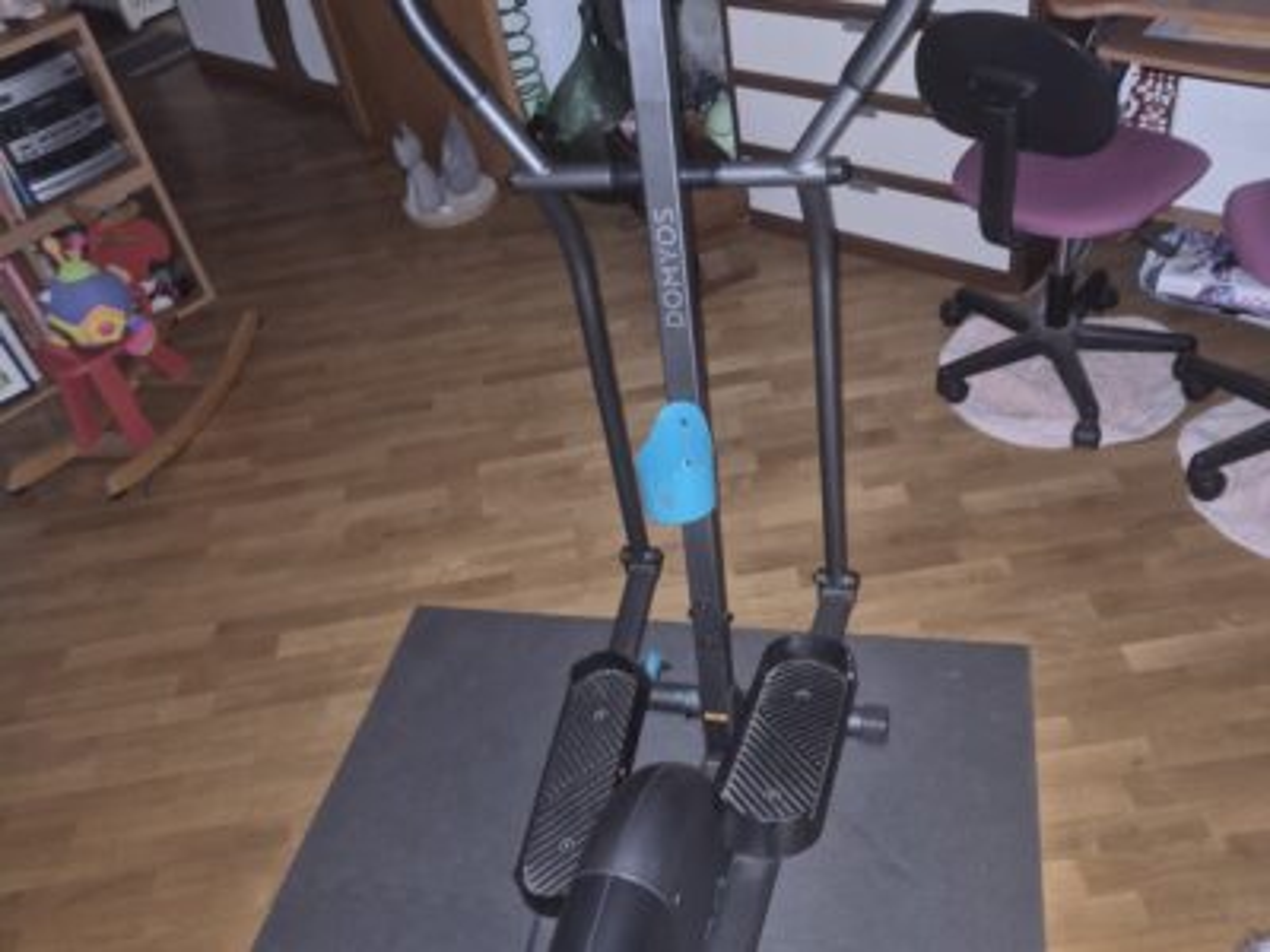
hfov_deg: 73.9
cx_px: 635
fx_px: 844
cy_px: 476
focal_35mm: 23
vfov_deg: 58.9
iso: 320
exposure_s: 1/10
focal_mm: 5.4
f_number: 1.8
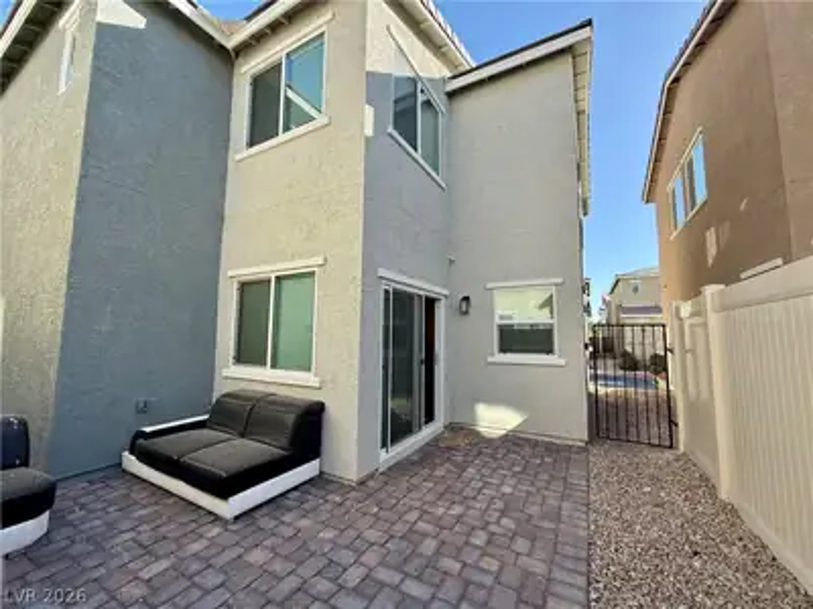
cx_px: 406
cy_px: 304
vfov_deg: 85.7
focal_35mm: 14
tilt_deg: +5.3
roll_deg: -0.7
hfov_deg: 102.1
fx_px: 329
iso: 50
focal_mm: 2.22
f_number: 2.2
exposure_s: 1/436
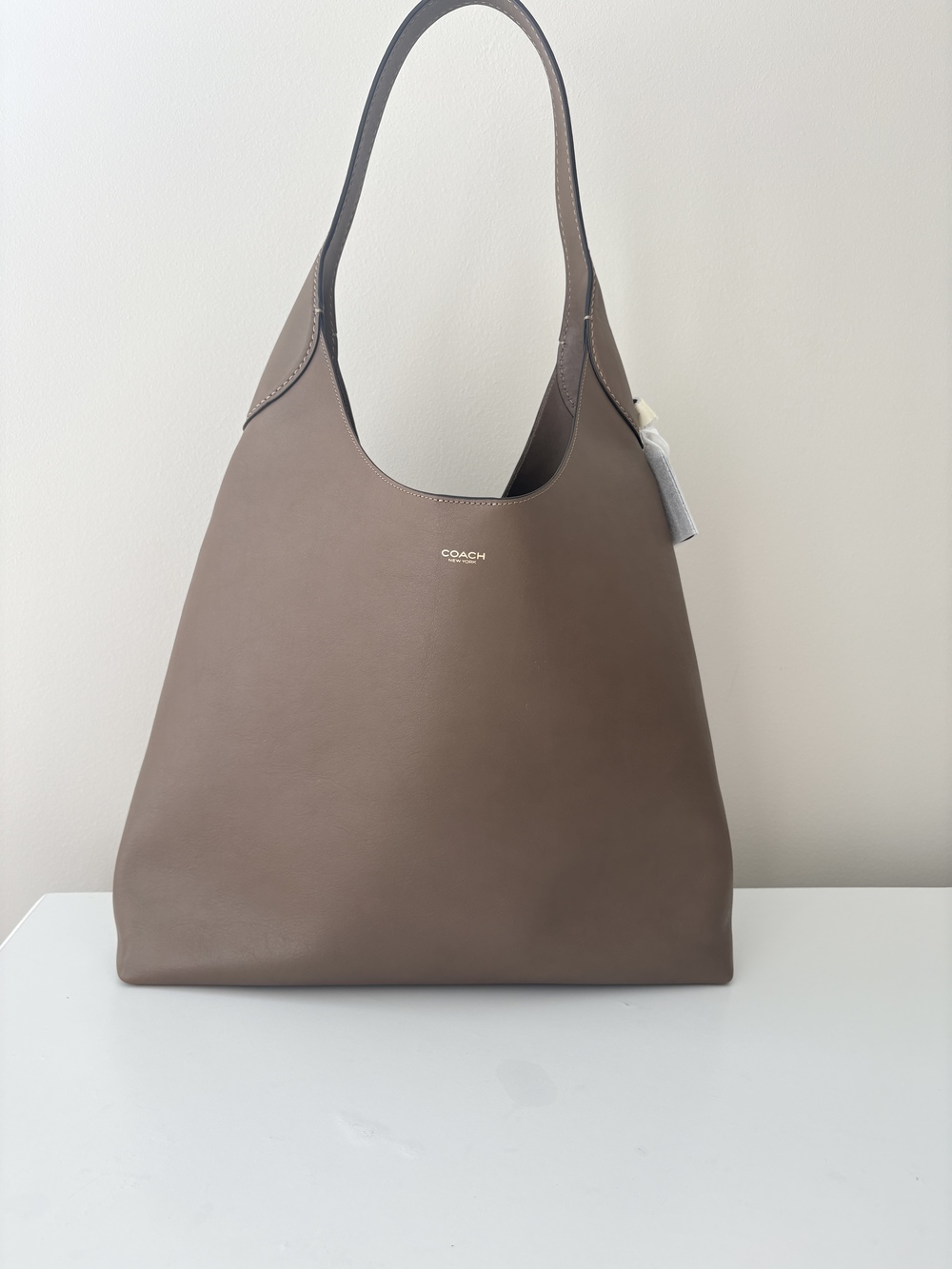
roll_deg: -3.0
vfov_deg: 67.3
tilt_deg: -4.2
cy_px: 634
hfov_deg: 53.1
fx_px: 953
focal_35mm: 26
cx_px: 476
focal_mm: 5.96
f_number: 1.6
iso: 64
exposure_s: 1/203
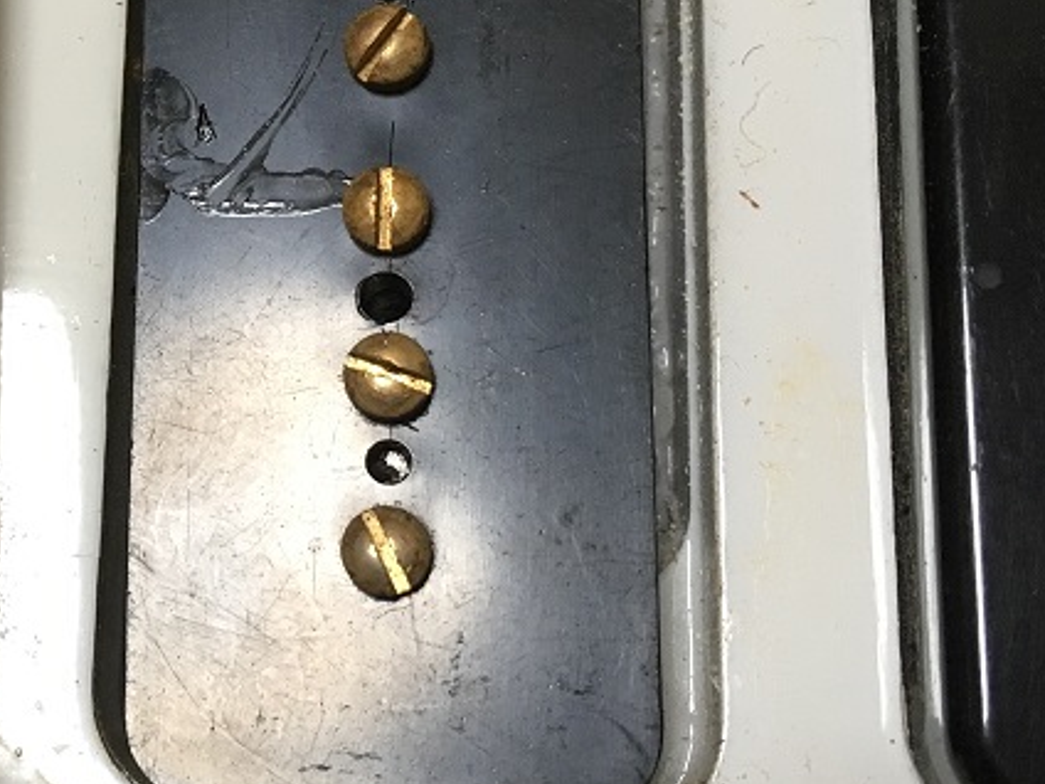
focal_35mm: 69
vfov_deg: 21.2
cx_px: 22
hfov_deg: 26.8
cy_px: 210
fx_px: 2083
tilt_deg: -69.6
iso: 100
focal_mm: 4.15
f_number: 2.2
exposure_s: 1/30
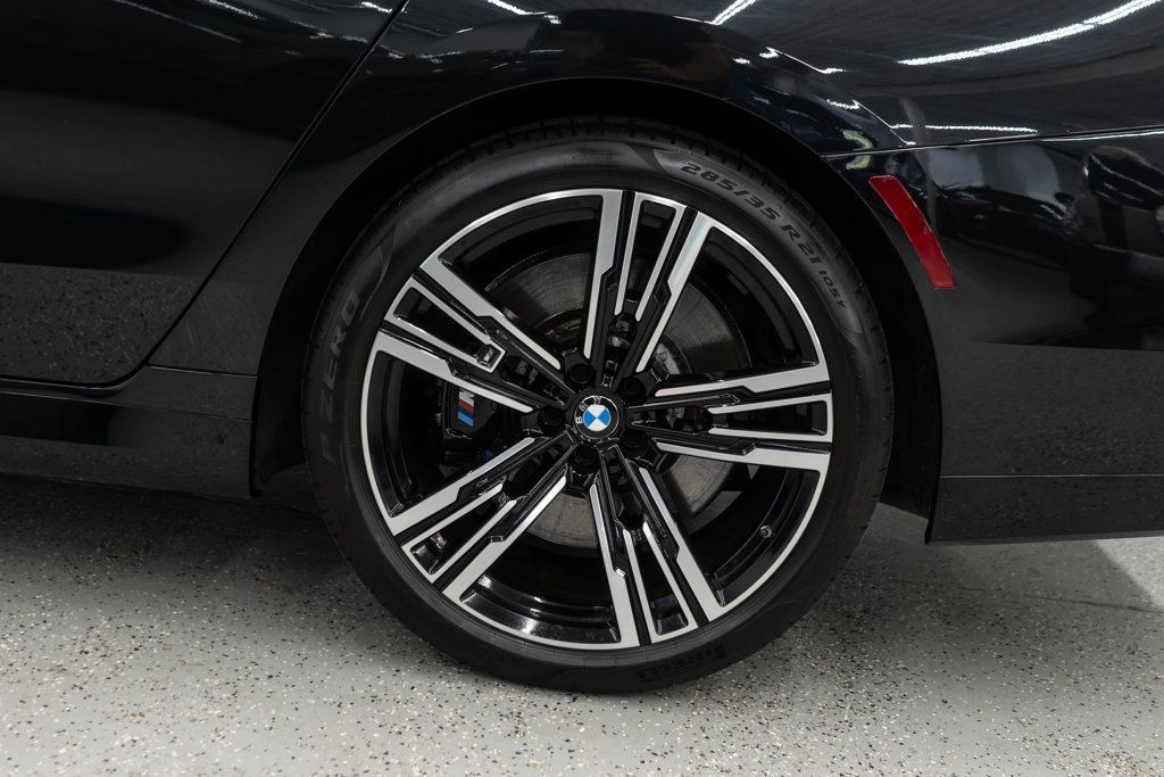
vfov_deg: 31.9
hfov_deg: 46.4
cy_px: 388
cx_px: 582
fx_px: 1358
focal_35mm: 42
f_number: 3.2
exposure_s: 1/40
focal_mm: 28
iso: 250
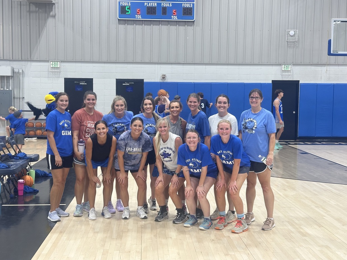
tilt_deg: -3.3
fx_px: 481
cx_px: 174
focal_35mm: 48
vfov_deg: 30.3
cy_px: 130
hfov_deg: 39.7
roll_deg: -1.1
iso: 80
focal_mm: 6.86
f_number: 1.78
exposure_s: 1/60
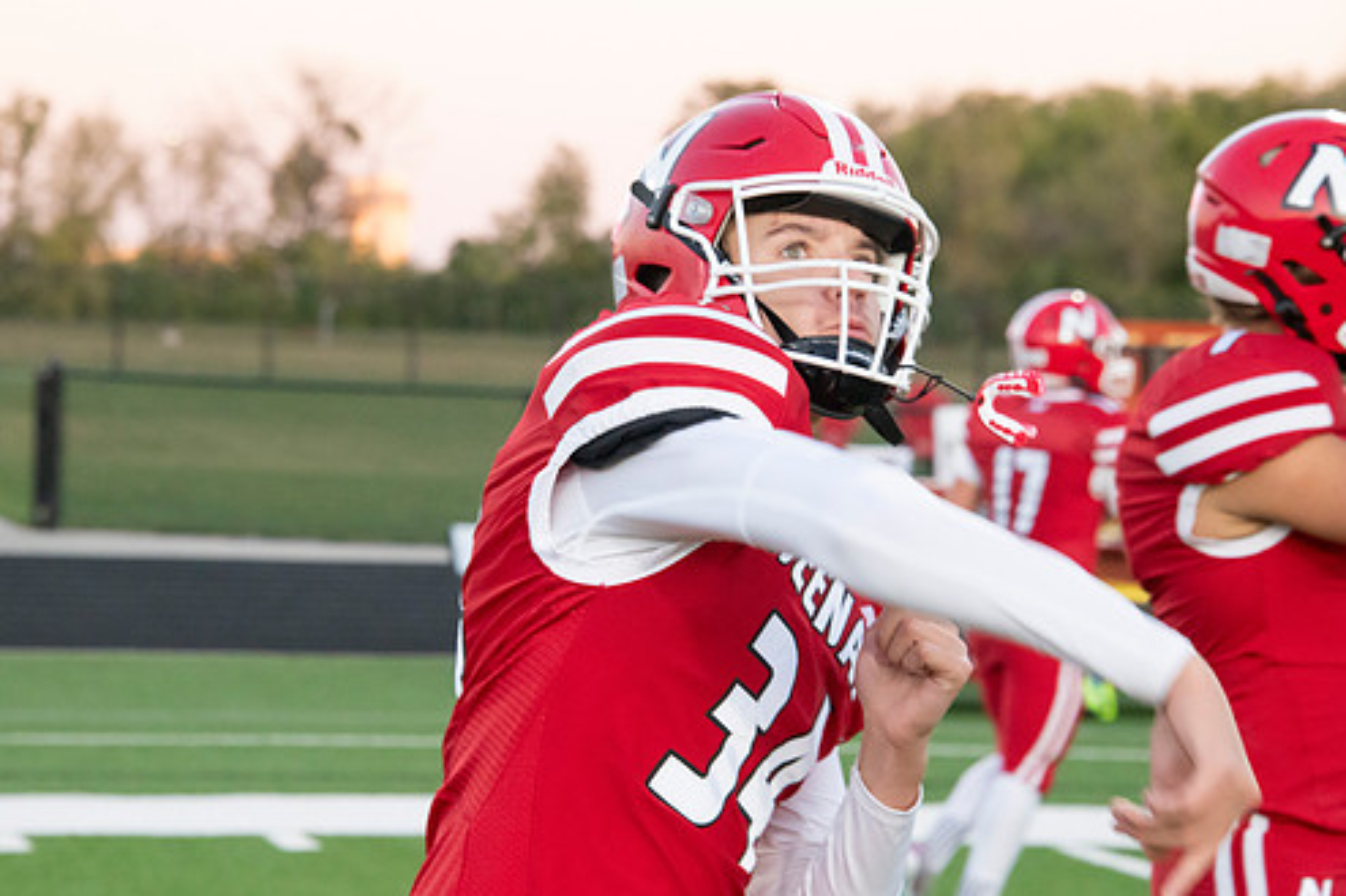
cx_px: 638
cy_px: 470
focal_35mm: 188
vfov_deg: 7.3
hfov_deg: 10.9
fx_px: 7026
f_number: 9
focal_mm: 160
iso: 8000
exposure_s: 1/400
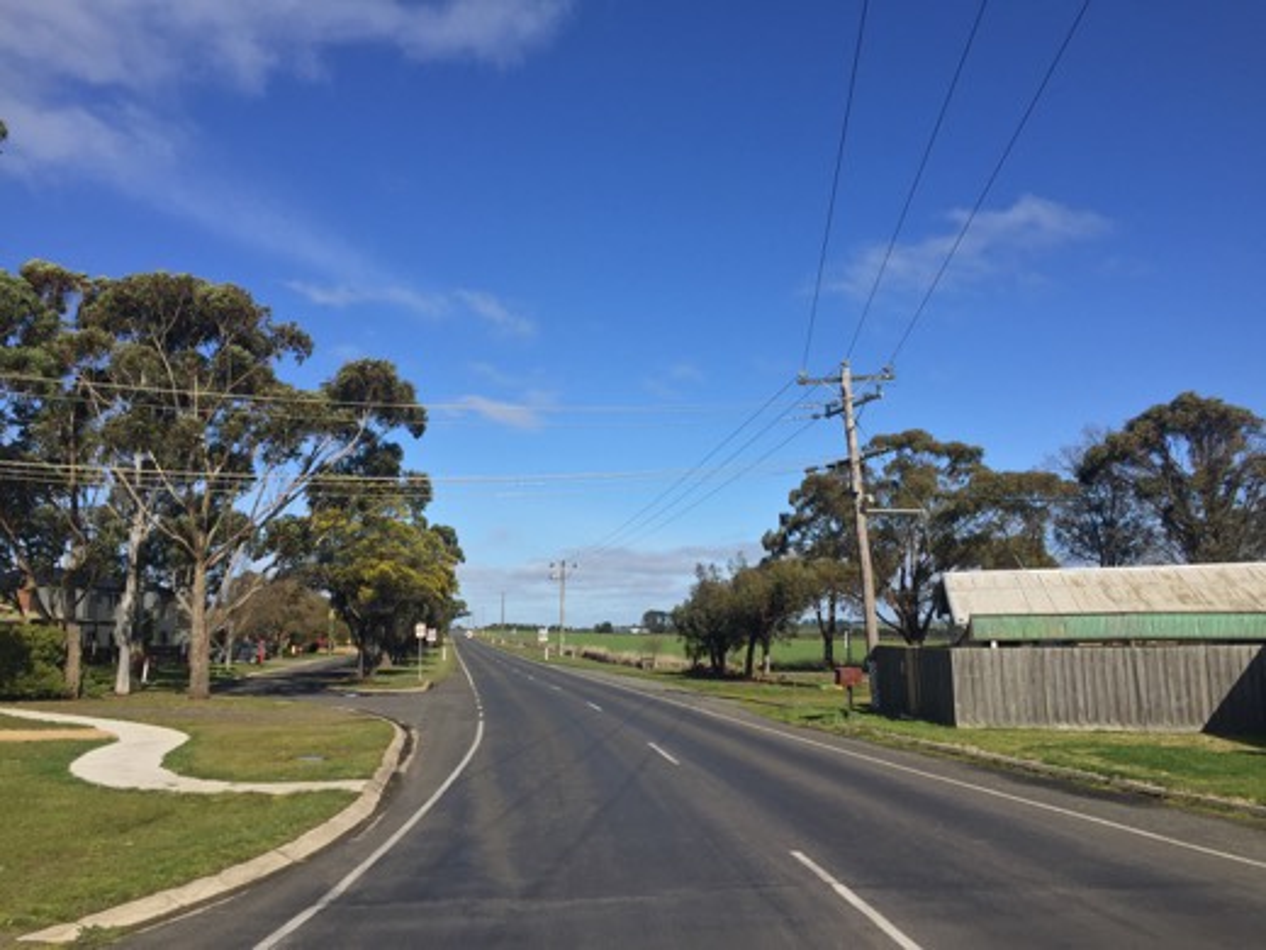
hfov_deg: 61.7
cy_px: 475
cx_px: 633
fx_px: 1061
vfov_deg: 48.2
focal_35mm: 29
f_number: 2.2
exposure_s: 1/1883
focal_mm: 4.15
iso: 32
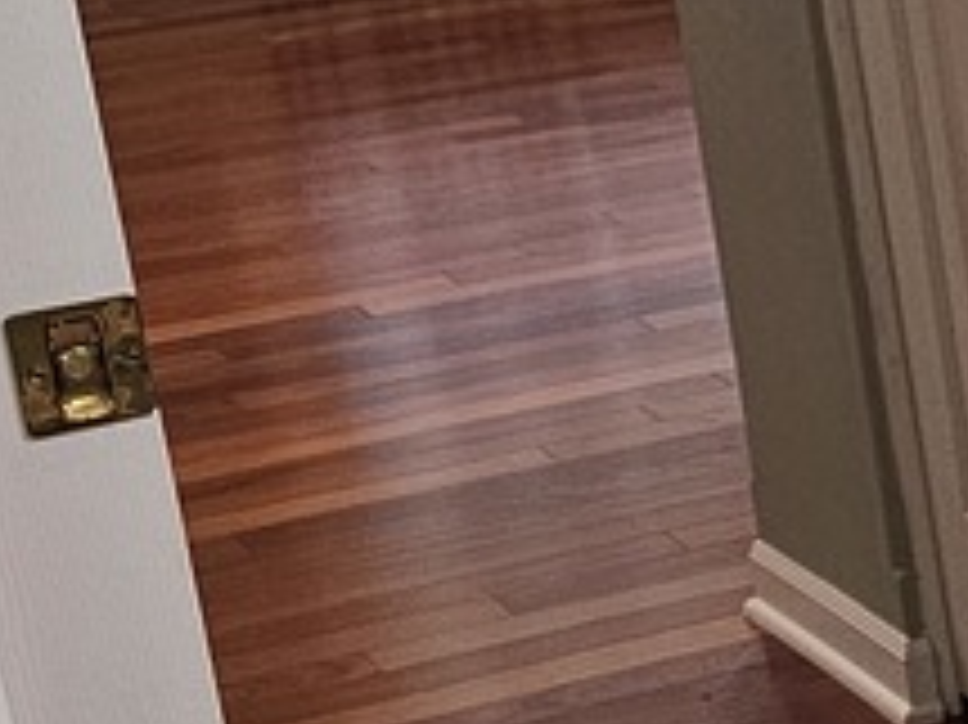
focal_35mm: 154
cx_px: 2710
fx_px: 4304
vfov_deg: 9.6
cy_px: 387
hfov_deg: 10.2
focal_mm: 6.3
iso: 400
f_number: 1.7
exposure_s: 1/120
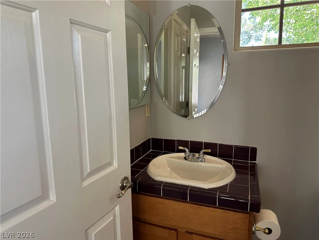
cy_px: 120
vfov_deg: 56.8
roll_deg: +0.4
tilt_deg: -8.8
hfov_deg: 71.6
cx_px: 160
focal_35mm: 24
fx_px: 221
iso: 250
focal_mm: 6.86
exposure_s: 1/60
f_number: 1.78
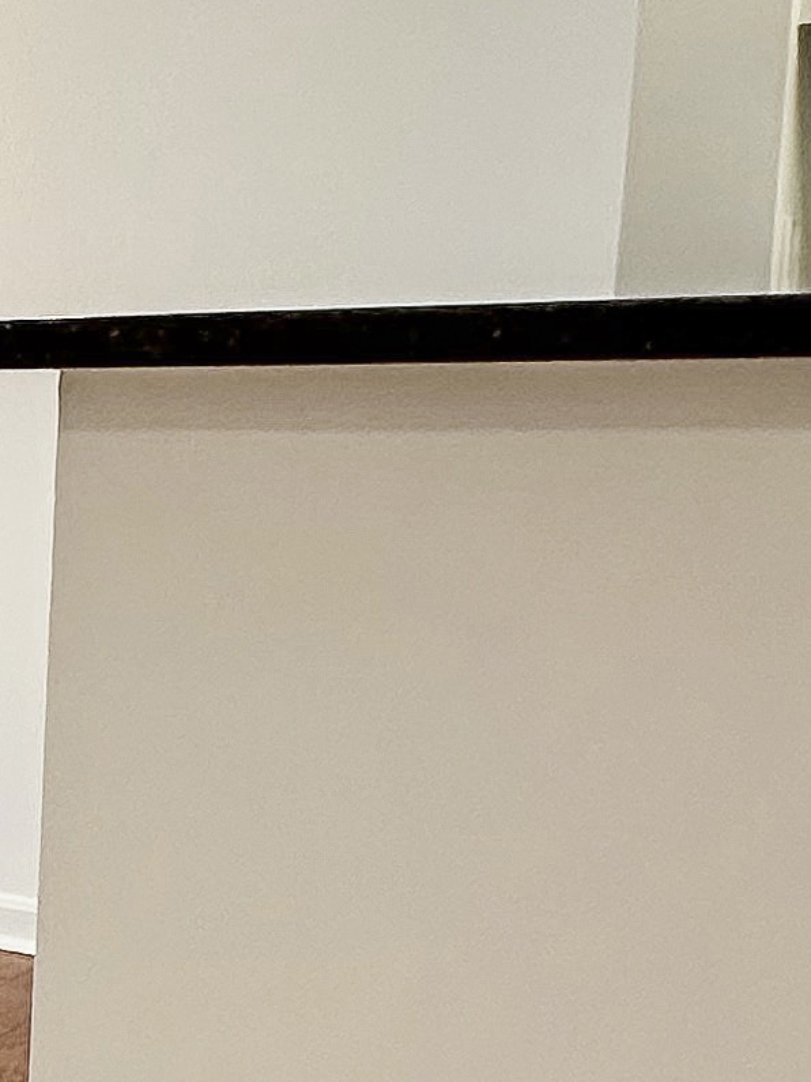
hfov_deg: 14.1
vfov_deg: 27.3
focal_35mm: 71
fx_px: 2218
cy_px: 657
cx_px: -1153
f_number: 2.2
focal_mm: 2.22
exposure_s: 1/120
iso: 64
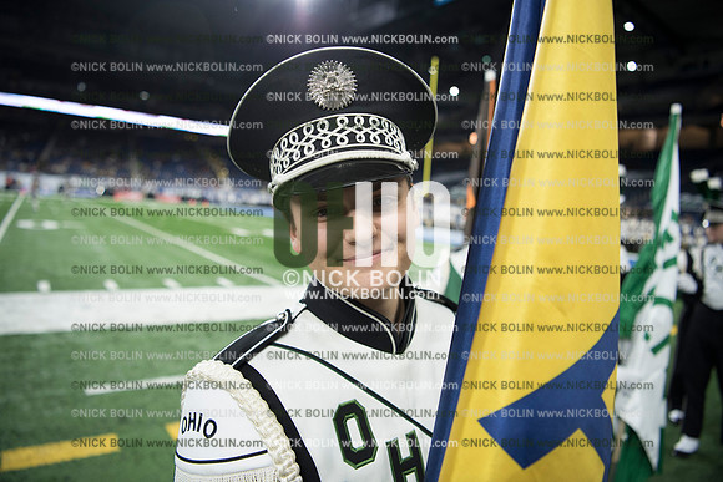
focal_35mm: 24
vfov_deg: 53.2
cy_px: 241
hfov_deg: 73.7
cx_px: 362
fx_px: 482
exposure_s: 1/800
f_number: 2.8
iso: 1250
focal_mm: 24
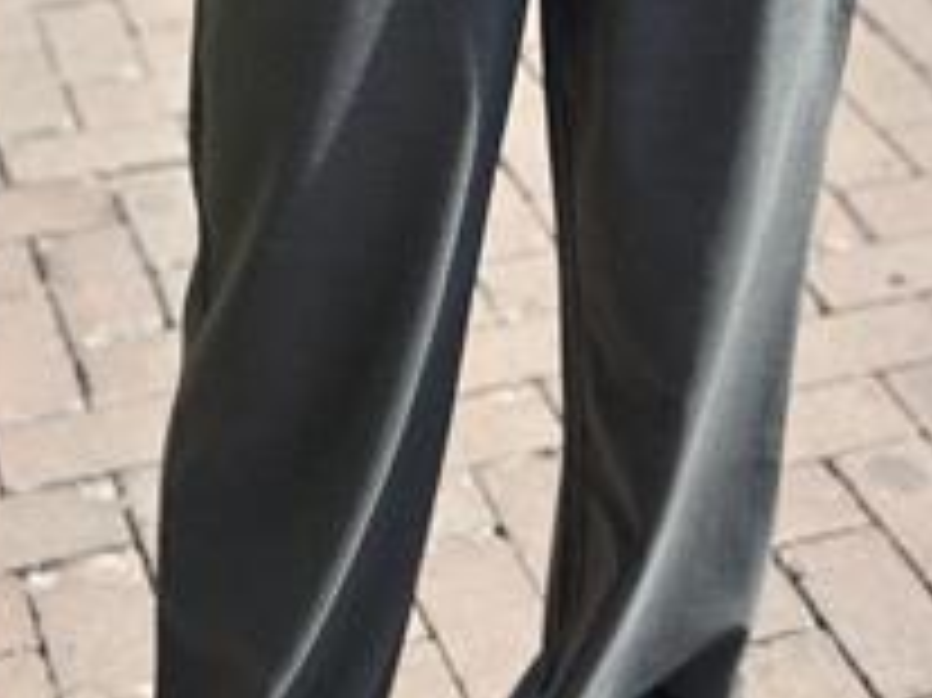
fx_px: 2583
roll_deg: +1.7
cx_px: 486
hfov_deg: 20.5
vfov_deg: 15.3
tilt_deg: -26.7
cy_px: 119
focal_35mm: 96
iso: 80
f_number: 1.78
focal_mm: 6.86
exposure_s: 1/3876
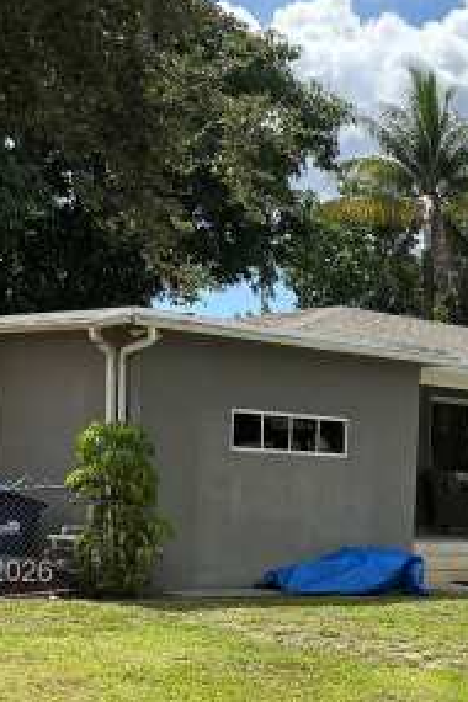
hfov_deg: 17.8
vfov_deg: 28.2
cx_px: 655
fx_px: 1365
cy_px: 574
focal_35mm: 70
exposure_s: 1/4950
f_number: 1.78
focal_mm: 6.76
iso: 80
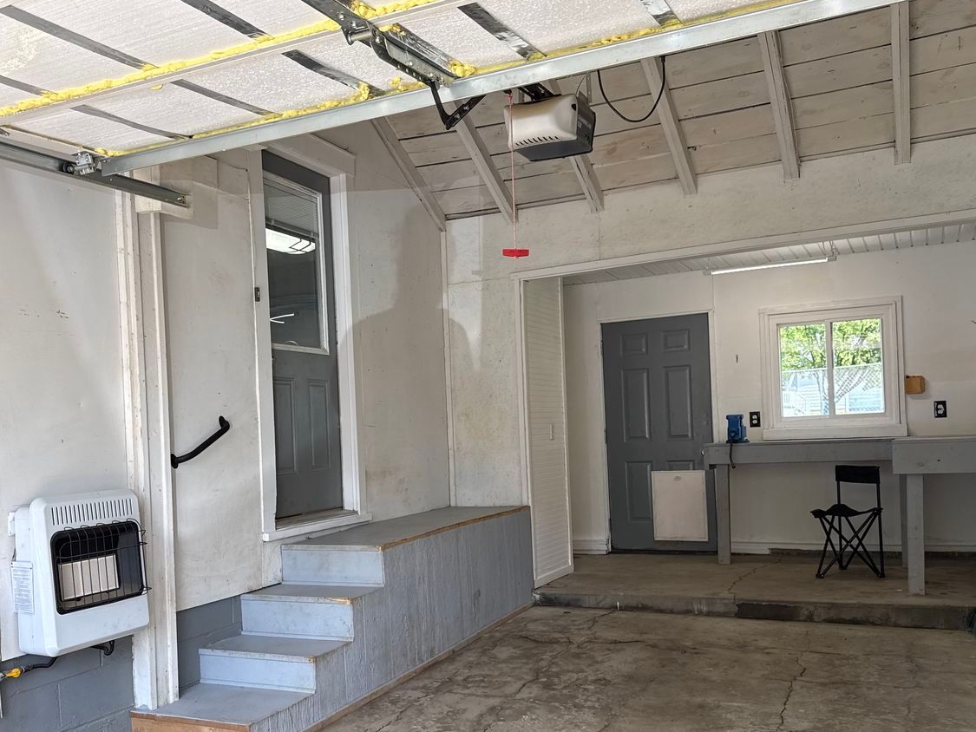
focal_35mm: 32
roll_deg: +2.6
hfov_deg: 56.8
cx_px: 456
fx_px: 902
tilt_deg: +0.2
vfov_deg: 44.0
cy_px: 438
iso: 80
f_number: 1.78
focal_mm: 6.76
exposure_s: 1/428
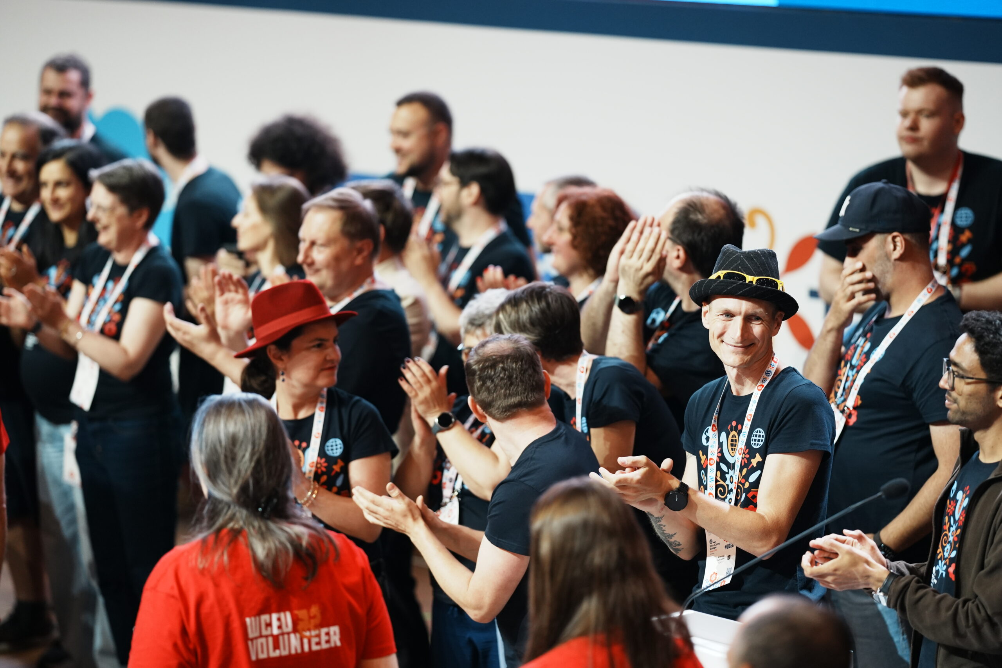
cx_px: 501
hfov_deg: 15.2
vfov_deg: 10.2
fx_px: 3757
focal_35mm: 135
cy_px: 334
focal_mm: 135
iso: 1250
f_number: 1.8
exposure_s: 1/250
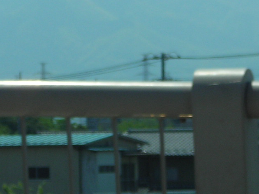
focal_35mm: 377
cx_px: 253
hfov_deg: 5.2
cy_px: -105
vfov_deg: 3.9
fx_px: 2822
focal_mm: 19.2
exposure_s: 1/370
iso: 50
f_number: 5.3
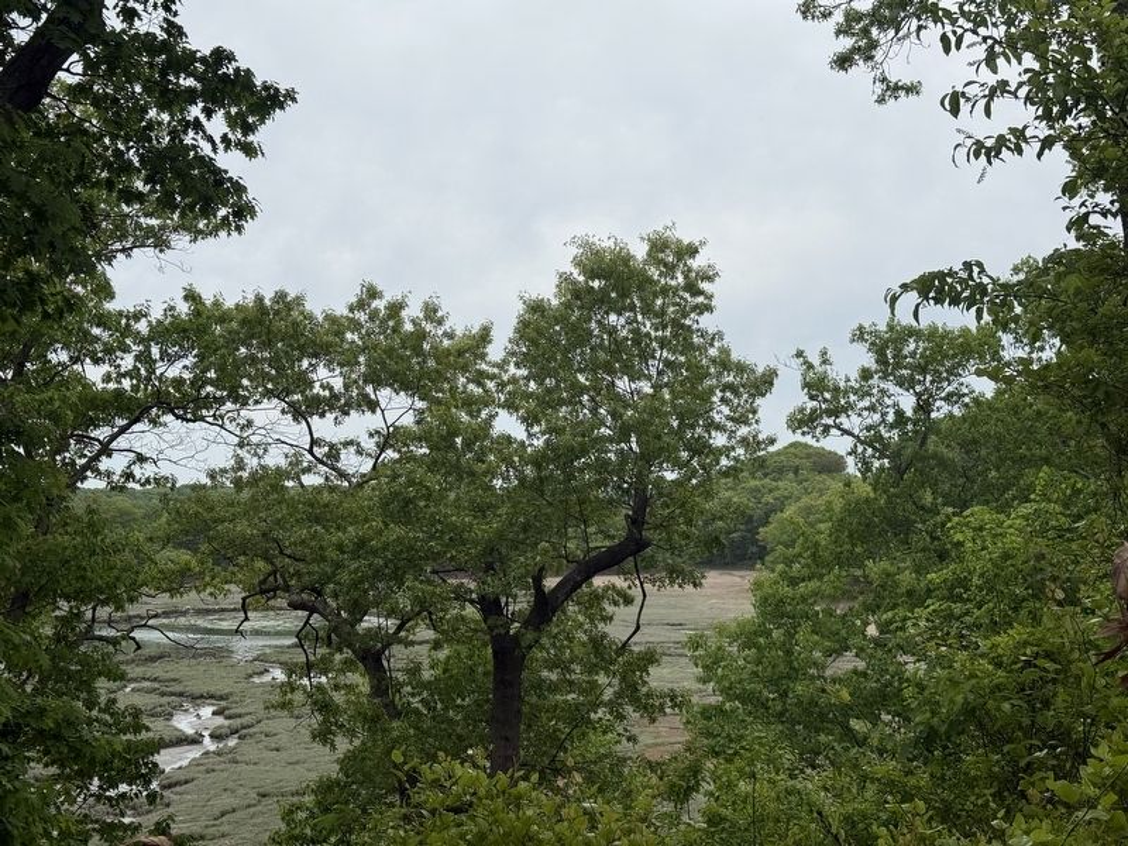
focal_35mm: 48
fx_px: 1564
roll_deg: -0.9
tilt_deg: +2.8
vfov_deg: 30.3
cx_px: 564
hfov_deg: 39.7
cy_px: 423
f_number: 1.78
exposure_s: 1/4587
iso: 64
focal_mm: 6.76
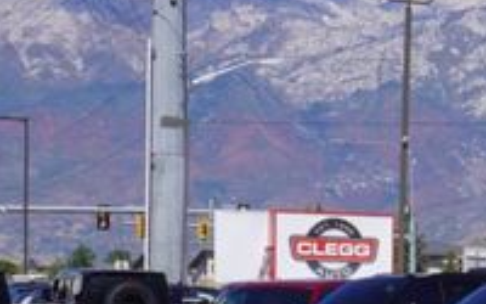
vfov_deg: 4.7
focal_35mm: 274
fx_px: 3624
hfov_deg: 7.3
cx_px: 1045
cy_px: 601
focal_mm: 35
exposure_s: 1/250
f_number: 11
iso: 100
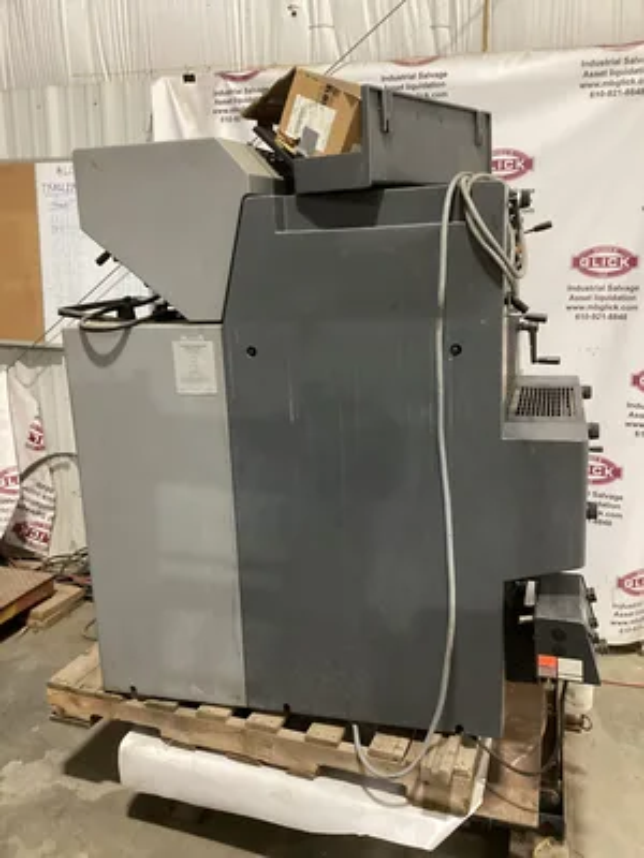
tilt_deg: -11.7
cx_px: 322
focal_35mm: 31
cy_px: 429
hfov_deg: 45.4
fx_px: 769
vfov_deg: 58.4
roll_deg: +1.3
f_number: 2.4
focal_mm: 3.3
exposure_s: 1/33
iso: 320
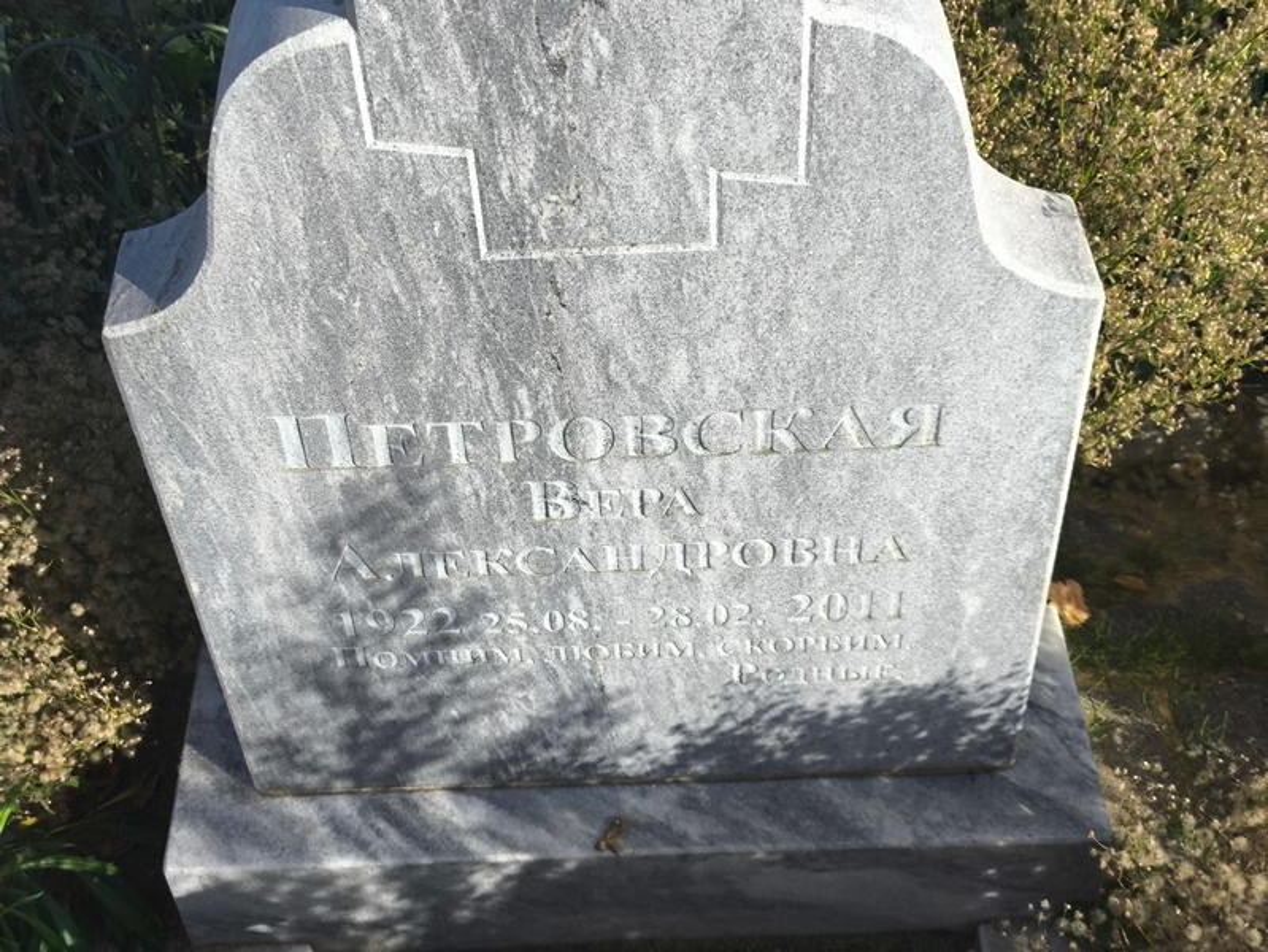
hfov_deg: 38.2
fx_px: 1832
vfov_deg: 29.1
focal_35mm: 50
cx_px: 634
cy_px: 476
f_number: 1.7
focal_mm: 4.71
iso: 50
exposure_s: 1/705
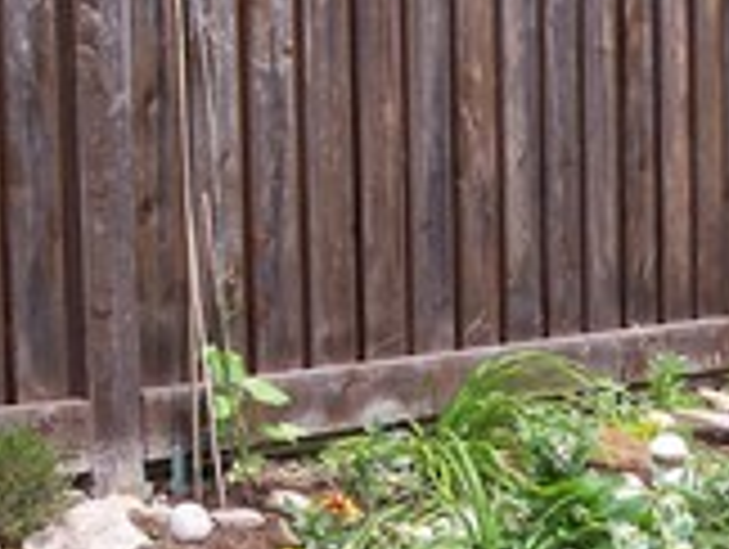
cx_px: 684
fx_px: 2172
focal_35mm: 103
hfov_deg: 18.7
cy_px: 446
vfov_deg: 14.3
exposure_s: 1/350
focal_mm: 8
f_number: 4.8
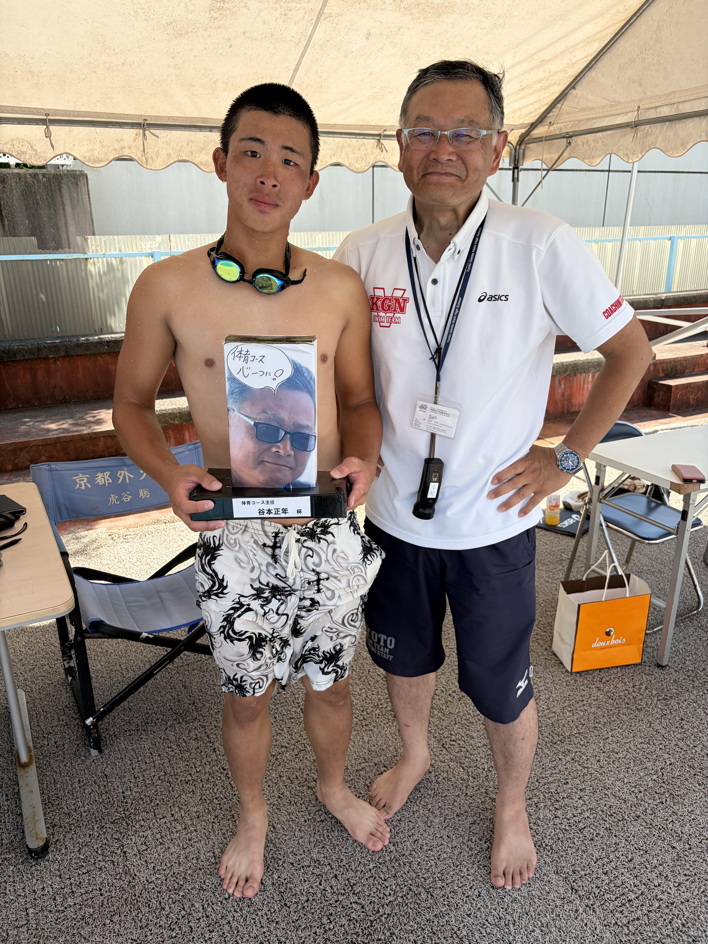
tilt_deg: -19.5
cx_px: 354
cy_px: 472
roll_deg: +0.4
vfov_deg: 67.3
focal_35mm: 26
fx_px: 709
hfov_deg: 53.1
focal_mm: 5.96
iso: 50
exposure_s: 1/1081
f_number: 1.6
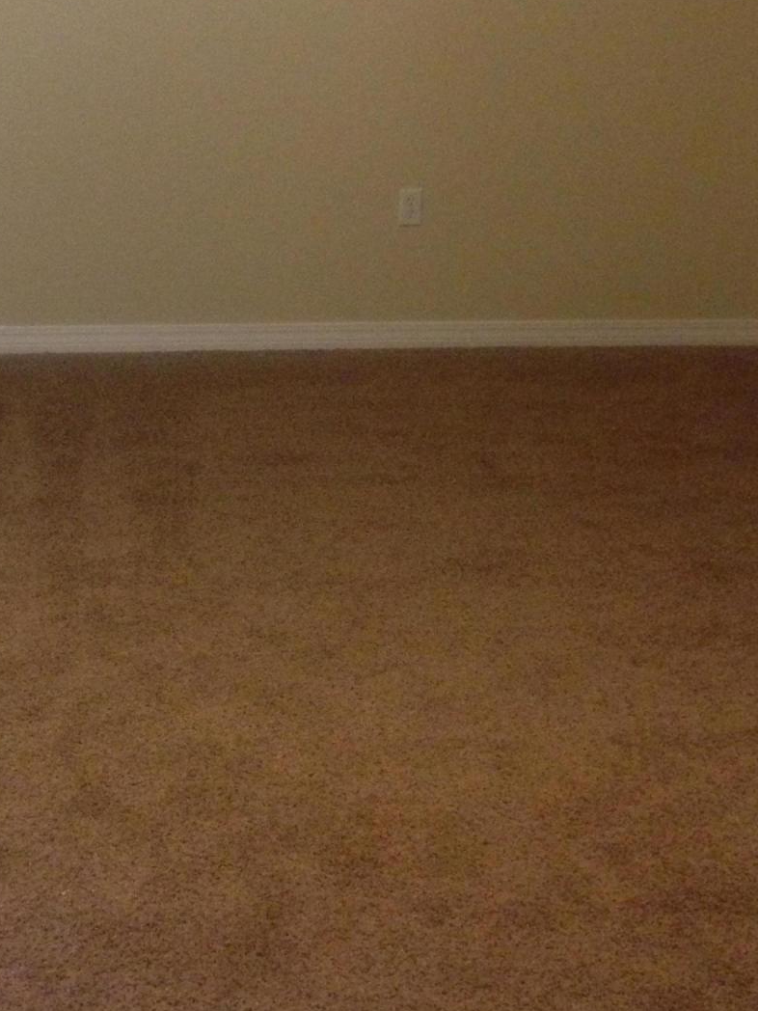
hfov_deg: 22.7
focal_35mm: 63
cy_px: 195
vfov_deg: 30.0
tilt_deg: -12.4
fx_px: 1839
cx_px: 62
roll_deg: -0.3
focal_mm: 4.12
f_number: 2.4
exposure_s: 1/17
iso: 400
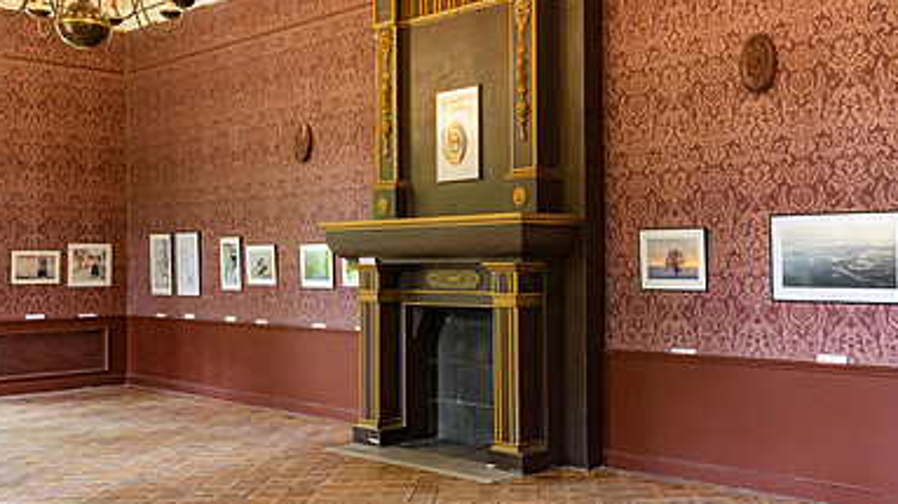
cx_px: 582
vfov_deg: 28.3
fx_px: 1000
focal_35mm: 42
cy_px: 269
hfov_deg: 47.8
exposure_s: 1/50
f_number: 4.5
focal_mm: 26
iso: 2200
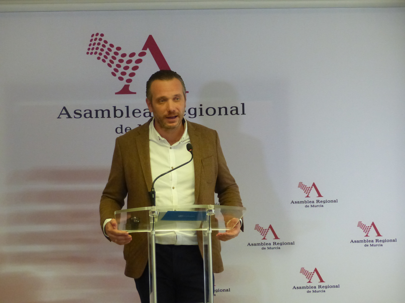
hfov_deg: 16.3
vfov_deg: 12.2
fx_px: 1416
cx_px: 202
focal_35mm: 121
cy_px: 152
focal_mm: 21.8
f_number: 2.8
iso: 800
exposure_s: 1/400
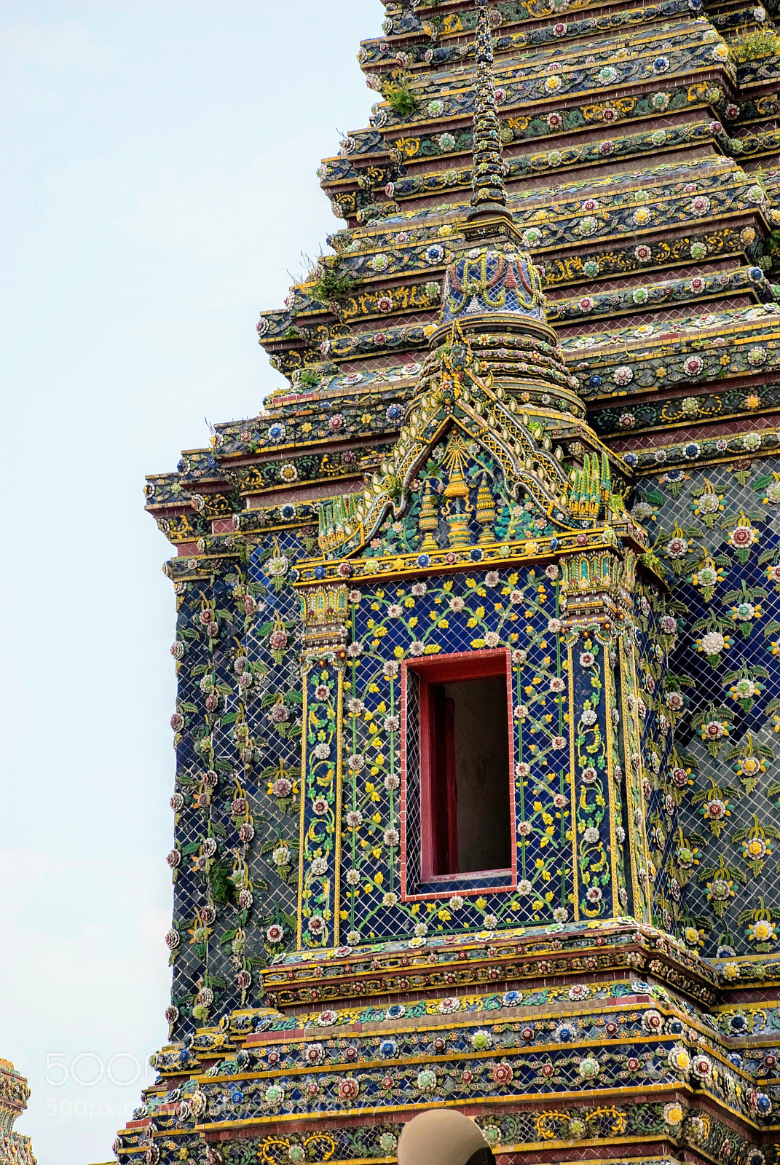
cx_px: 390
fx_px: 4132
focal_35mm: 128
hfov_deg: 10.8
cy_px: 582
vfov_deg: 16.1
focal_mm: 85
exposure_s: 1/800
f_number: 7.1
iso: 160
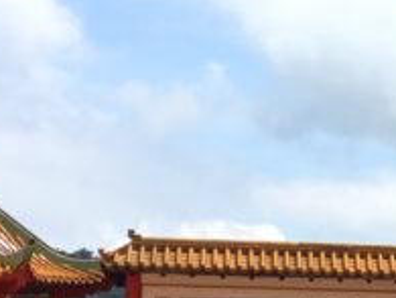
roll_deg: -1.1
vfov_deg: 9.8
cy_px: 111
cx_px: 587
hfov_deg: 12.4
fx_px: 1742
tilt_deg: +7.8
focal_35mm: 152
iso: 25
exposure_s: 1/1876
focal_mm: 4.15
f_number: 2.2
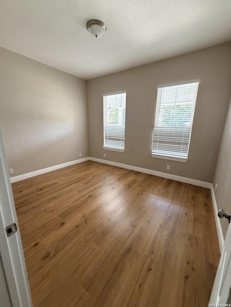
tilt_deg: -10.8
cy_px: 154
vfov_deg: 102.1
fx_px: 125
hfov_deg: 85.7
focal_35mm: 14
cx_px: 116
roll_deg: -0.5
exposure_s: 1/60
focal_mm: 2.22
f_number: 2.2
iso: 320
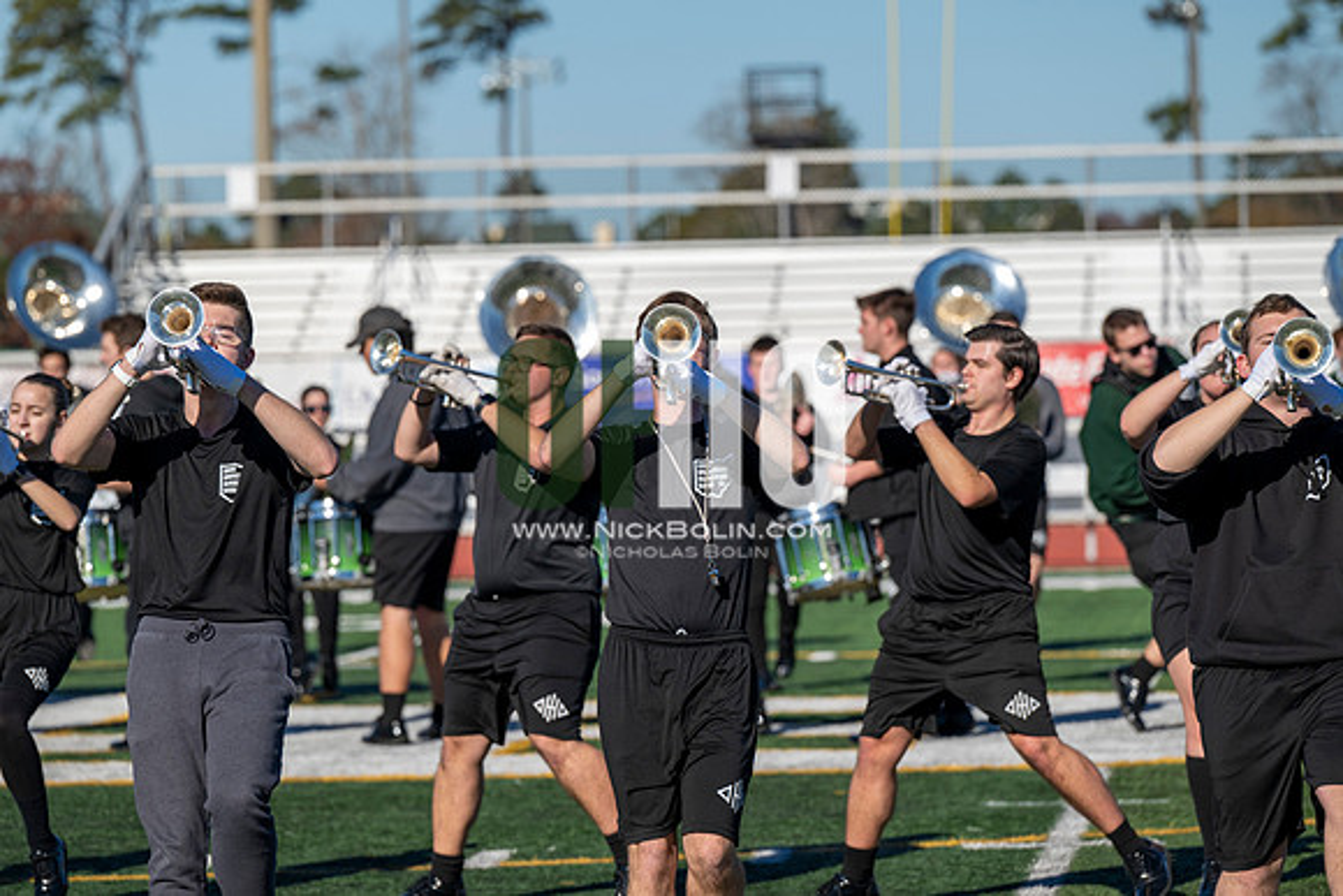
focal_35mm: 200
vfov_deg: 6.9
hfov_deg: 10.3
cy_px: 448
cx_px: 672
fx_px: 7463
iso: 200
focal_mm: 200
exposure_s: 1/2000
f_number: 5
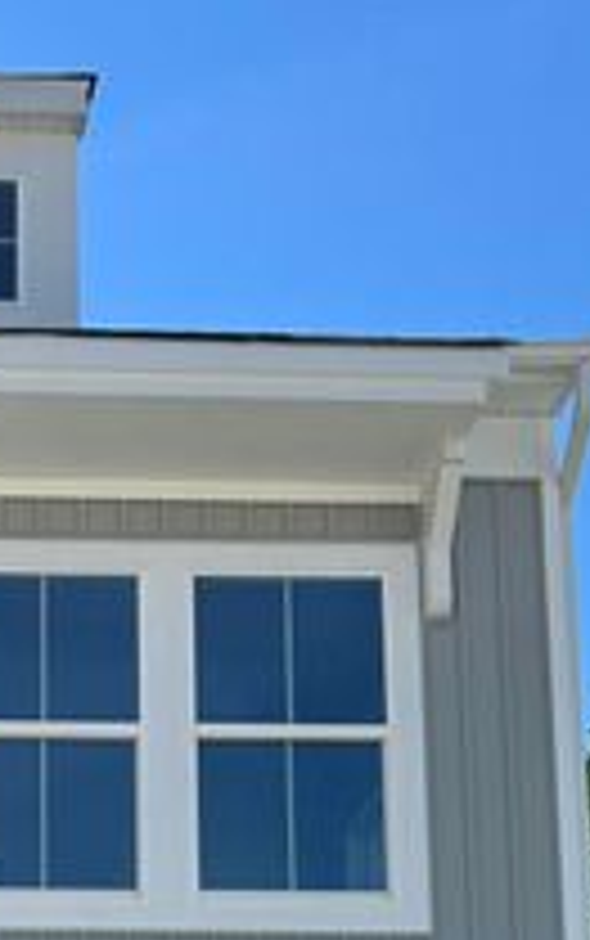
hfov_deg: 14.5
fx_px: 2259
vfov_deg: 22.1
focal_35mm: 88
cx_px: -95
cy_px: 1059
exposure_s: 1/3165
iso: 50
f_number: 1.5
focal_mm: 5.7
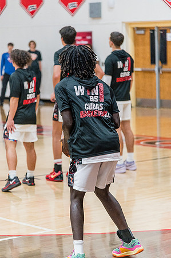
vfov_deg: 17.1
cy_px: 129
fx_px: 857
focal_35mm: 120
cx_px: 86
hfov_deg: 11.4
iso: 5000
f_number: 4
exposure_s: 1/320
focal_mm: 120
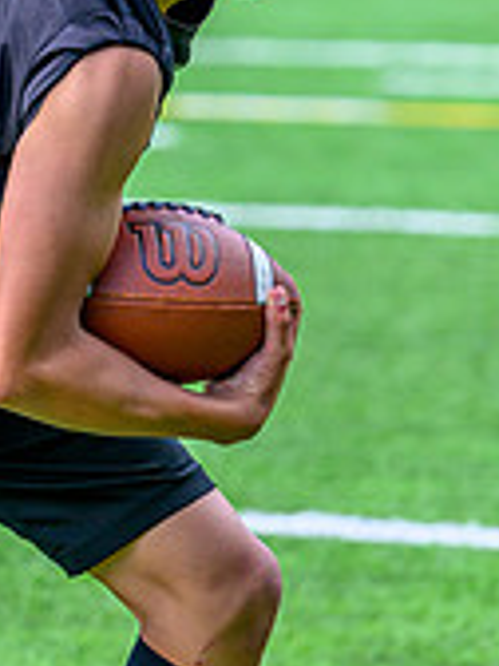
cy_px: 64
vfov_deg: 4.4
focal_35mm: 449
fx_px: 8630
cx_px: 59
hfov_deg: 3.3
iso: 280
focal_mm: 103
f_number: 2.8
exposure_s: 1/2000
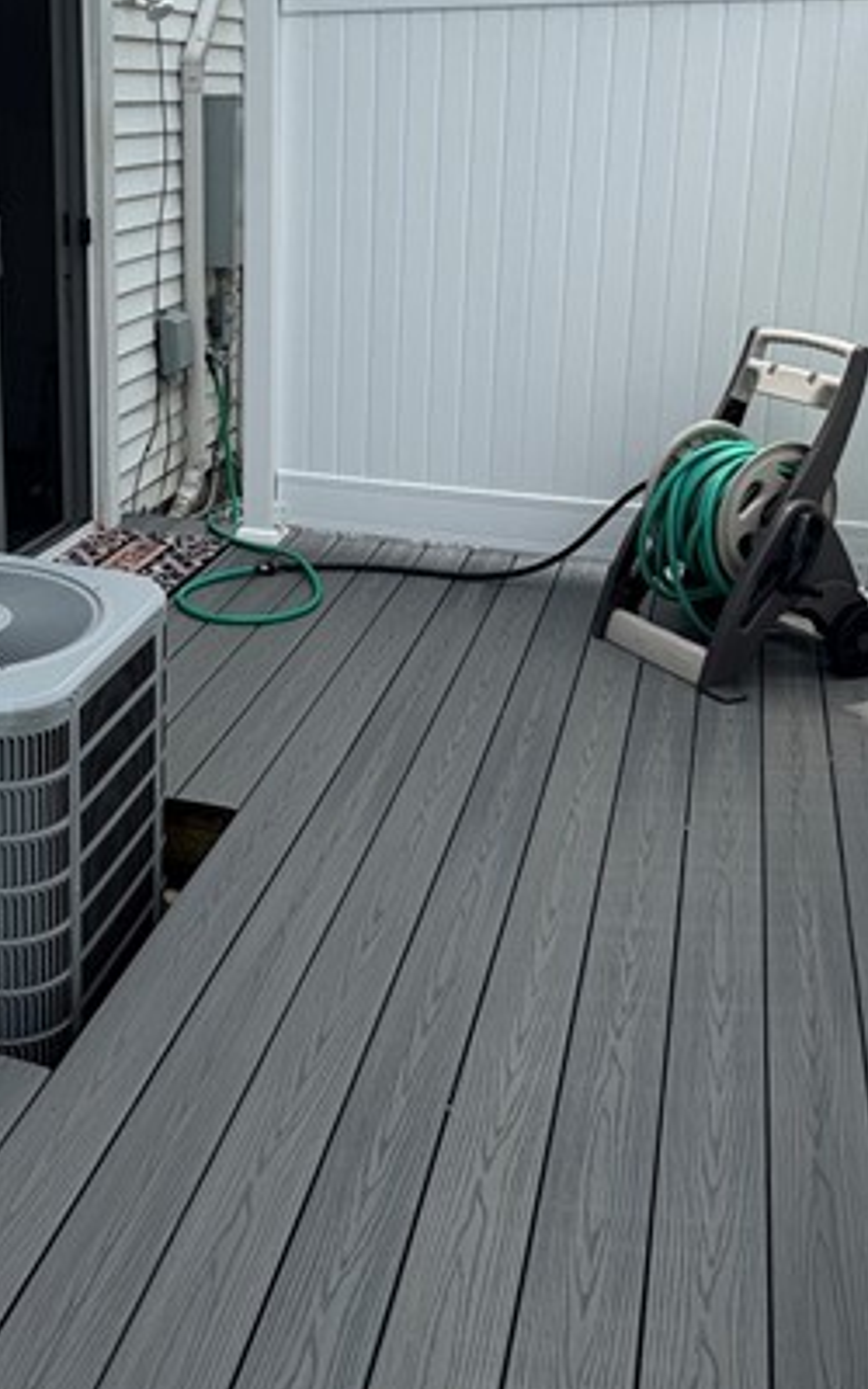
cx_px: 163
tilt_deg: -14.7
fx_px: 1438
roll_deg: +0.0
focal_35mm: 38
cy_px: 441
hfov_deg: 32.6
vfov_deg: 50.4
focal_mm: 2.22
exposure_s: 1/1477
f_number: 2.2
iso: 50
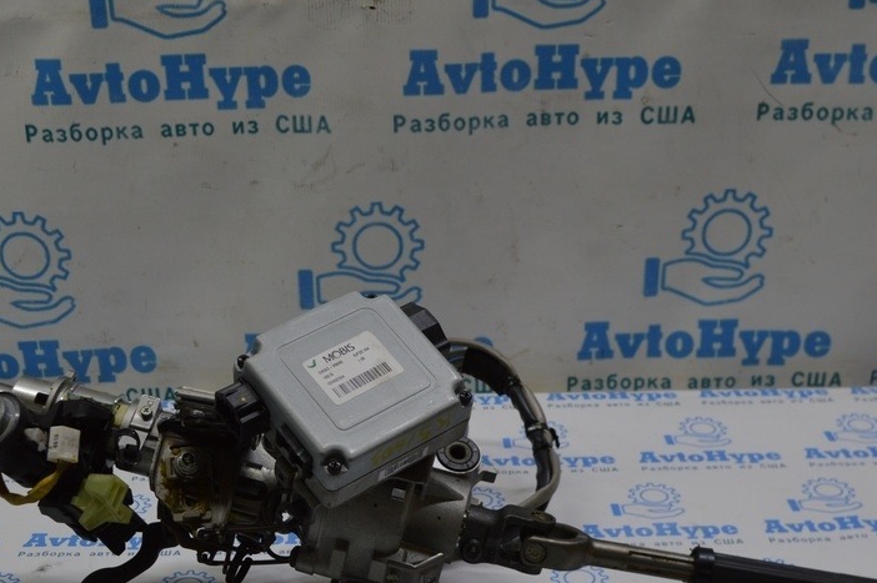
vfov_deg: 24.5
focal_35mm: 55
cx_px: 387
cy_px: 408
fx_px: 1332
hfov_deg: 36.4
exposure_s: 1/125
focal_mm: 25
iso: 400
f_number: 5.6
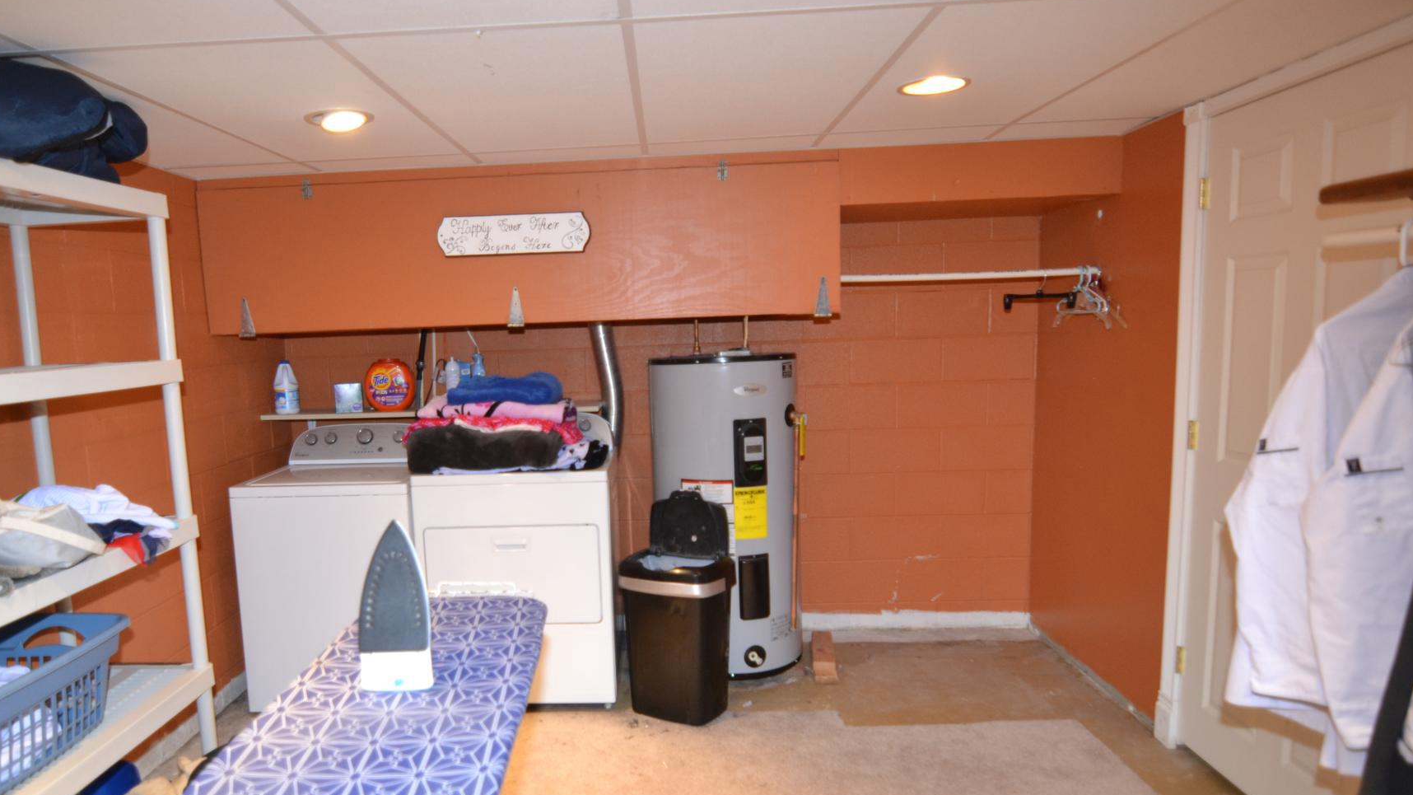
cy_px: 434
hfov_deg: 84.4
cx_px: 612
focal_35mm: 21
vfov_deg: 54.3
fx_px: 773
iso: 450
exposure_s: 1/60
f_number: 2.8
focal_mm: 11
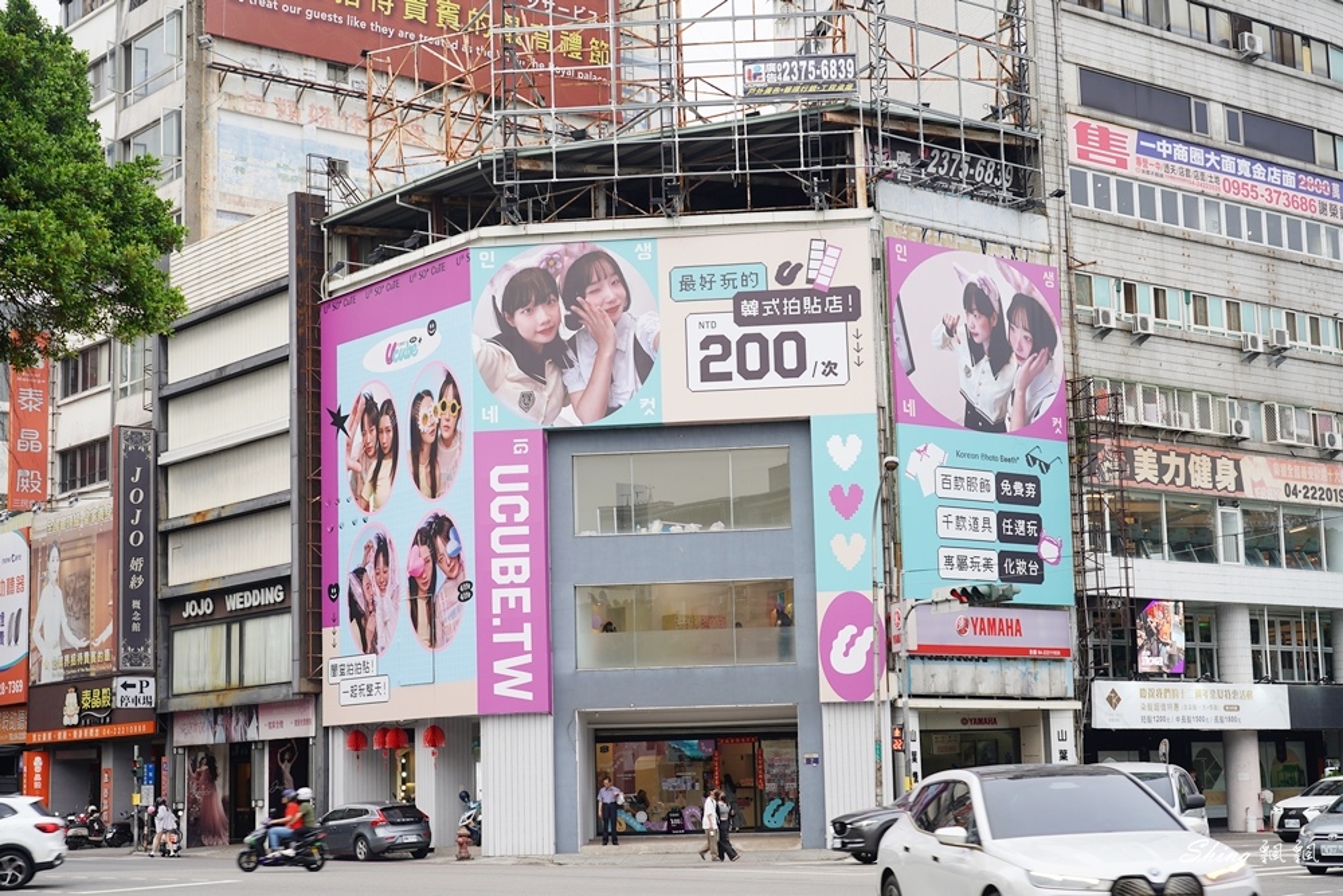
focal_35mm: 58
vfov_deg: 23.4
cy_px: 448
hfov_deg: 34.5
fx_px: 2164
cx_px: 672
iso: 100
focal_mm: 58
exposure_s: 1/60
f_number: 5.6
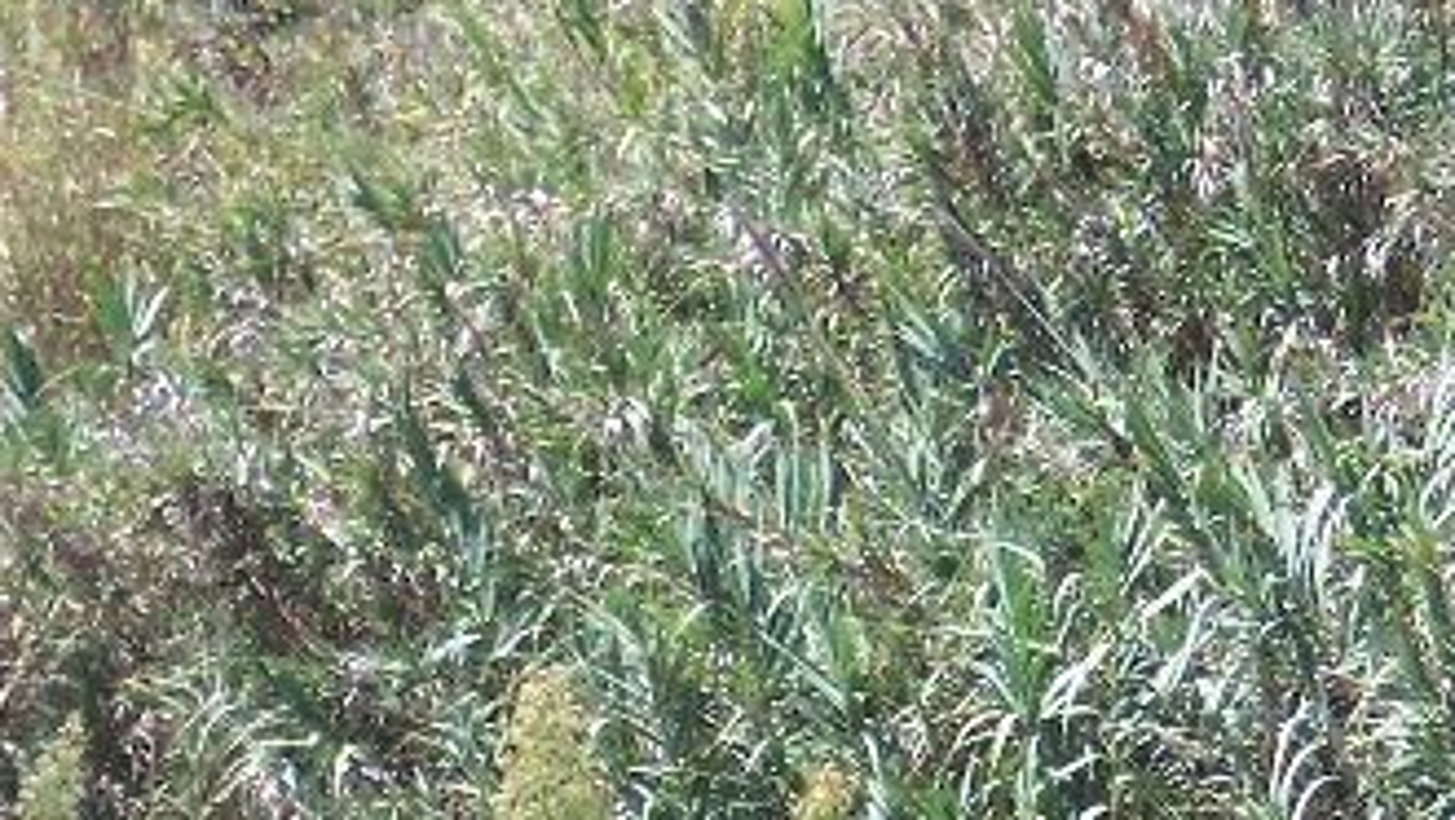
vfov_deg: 4.0
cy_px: 1014
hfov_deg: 7.1
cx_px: 1737
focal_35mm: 301
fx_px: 11618
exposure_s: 1/500
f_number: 4.8
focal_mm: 24
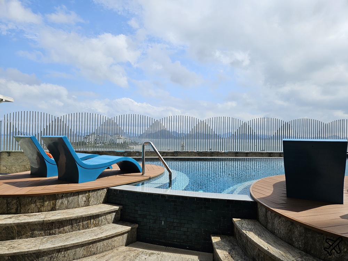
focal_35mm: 23
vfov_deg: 58.9
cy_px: 130
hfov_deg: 73.9
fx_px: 231
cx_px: 174
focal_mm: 5.4
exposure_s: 1/2071
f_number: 1.8
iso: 25
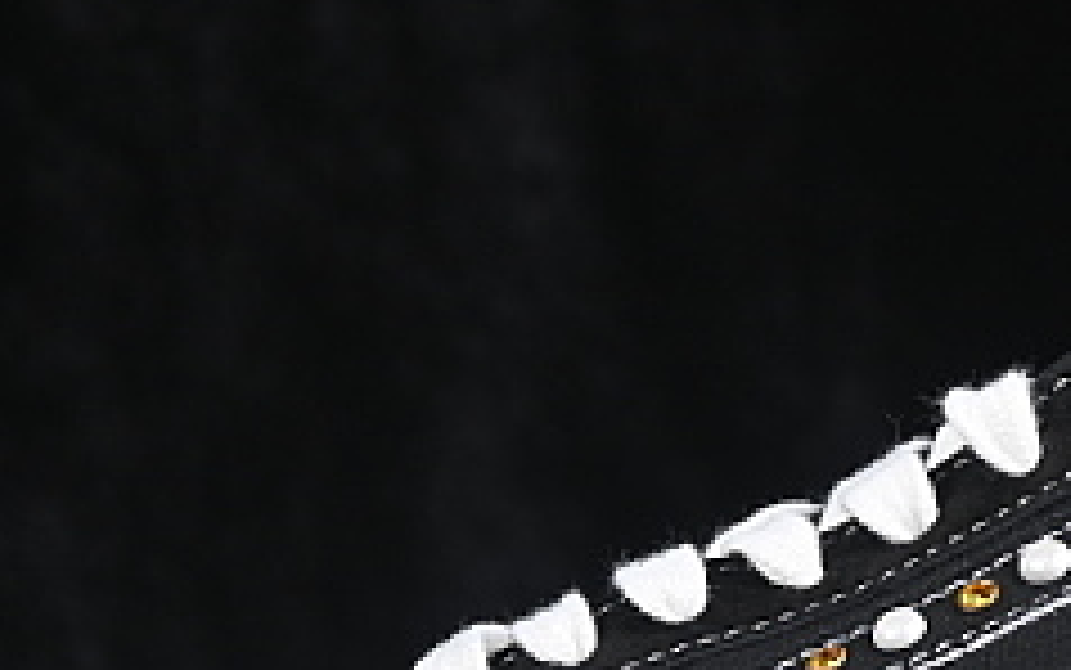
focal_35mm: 257
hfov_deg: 8.1
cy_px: 411
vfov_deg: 5.1
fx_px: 7505
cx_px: 1053
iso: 160
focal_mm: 50
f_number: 6.3
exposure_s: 1/60
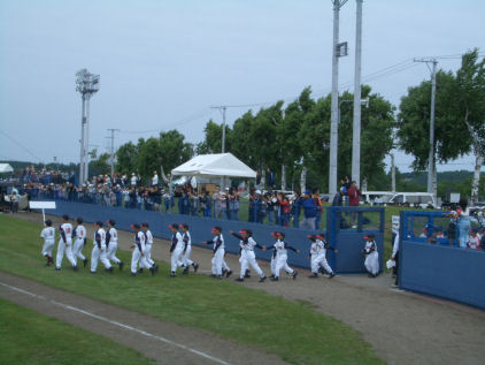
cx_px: 242
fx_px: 869
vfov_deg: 23.7
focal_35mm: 62
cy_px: 182
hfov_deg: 31.2
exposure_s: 1/500
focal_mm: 10.2
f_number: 5.6
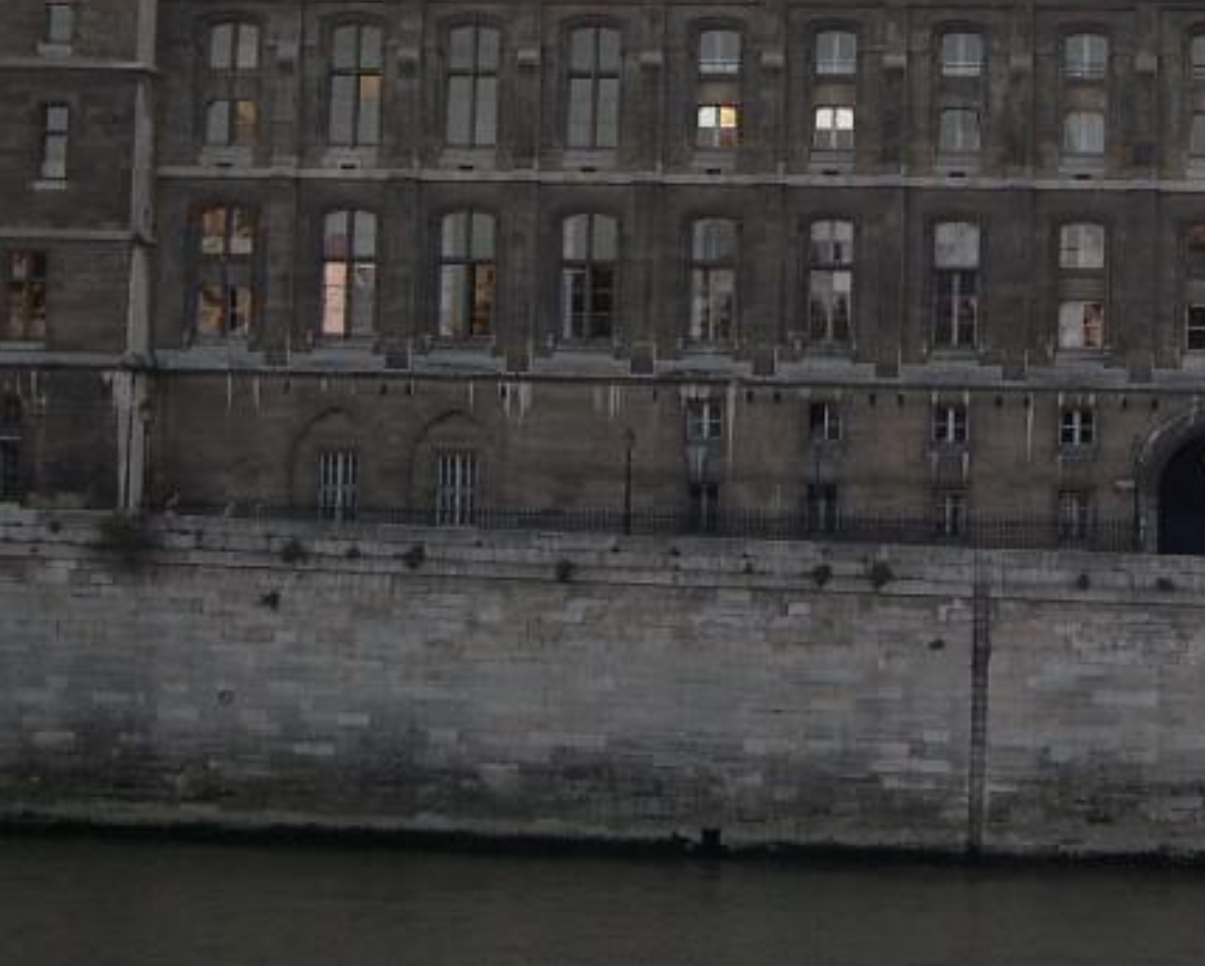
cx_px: 1081
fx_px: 3497
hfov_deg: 19.2
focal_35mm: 98
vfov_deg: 15.6
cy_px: 192
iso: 100
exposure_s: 1/291
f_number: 2.9
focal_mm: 9
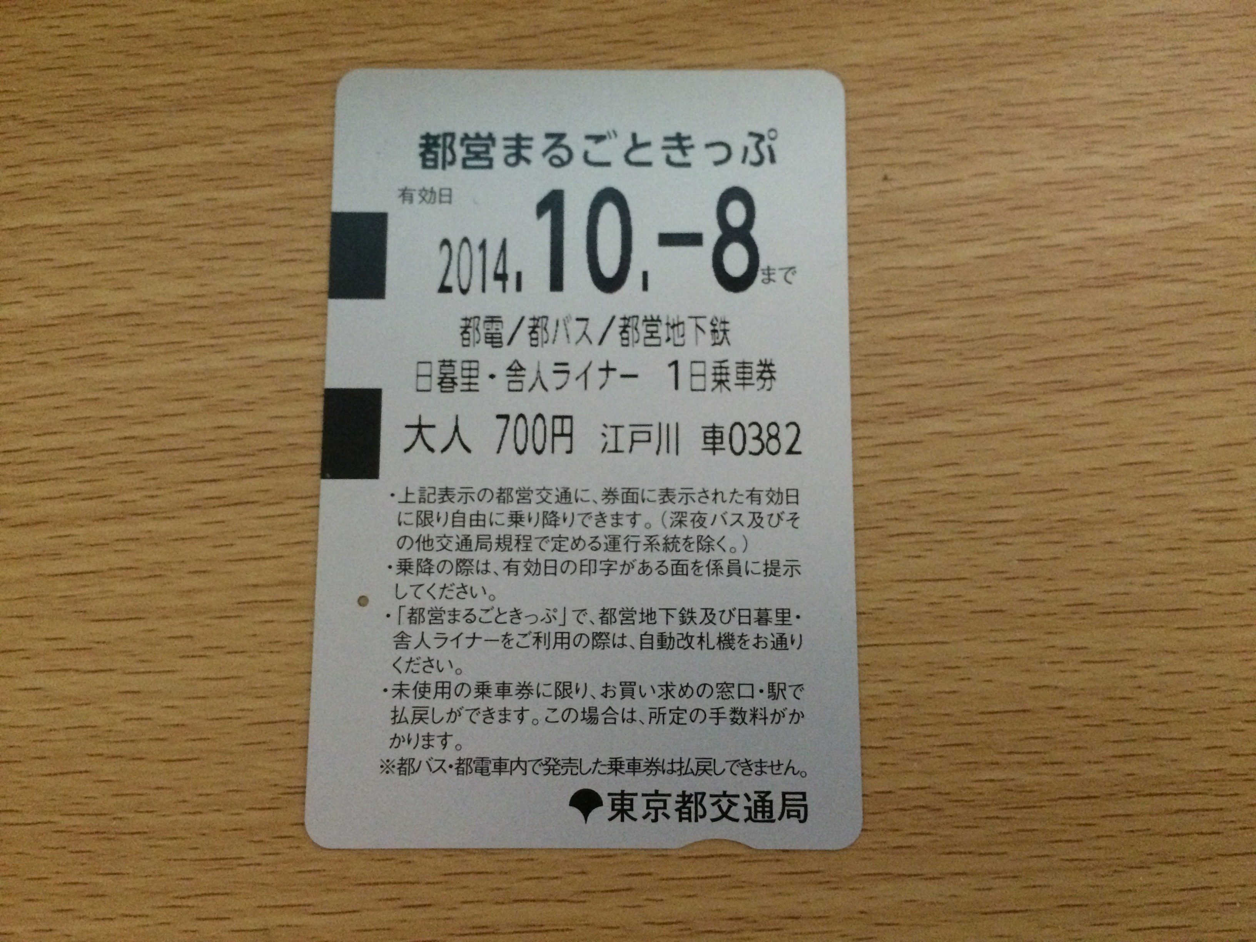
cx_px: 628
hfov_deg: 61.7
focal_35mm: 29
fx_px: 1052
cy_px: 471
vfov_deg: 48.2
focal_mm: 4.15
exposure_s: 1/15
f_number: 2.2
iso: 400
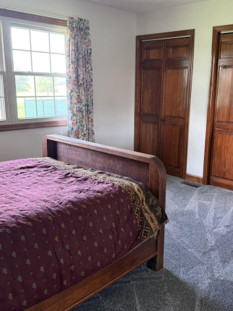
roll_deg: -1.0
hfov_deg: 41.6
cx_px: 141
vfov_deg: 54.0
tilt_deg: -12.2
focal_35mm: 34
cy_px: 155
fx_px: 305
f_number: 1.78
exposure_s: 1/60
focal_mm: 6.76
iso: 320
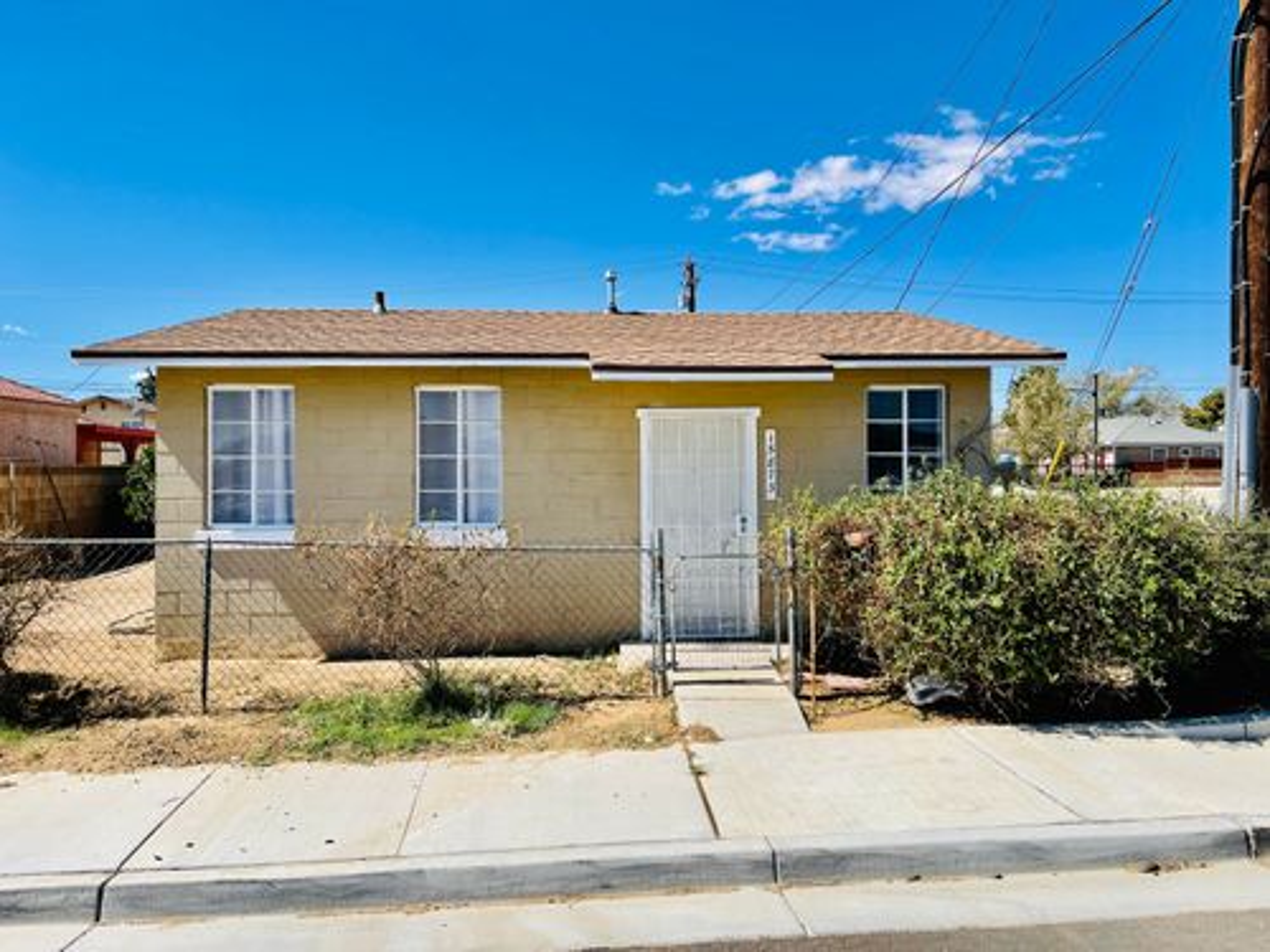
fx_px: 954
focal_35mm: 26
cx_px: 635
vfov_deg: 53.1
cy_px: 476
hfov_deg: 67.3
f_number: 1.6
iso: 32
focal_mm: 5.1
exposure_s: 1/4049
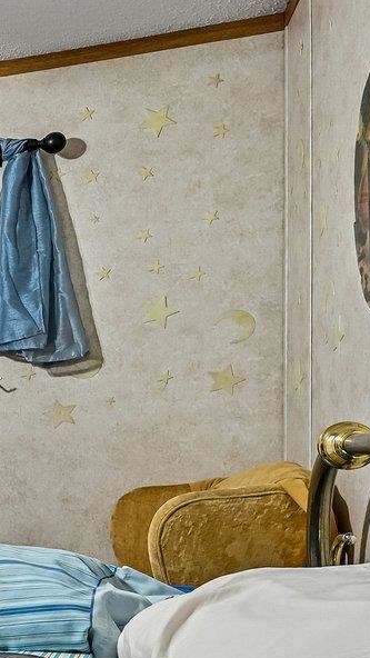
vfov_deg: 35.6
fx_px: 1012
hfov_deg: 14.2
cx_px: -516
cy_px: 454
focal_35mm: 58
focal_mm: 16
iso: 400
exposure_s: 1/5
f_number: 8
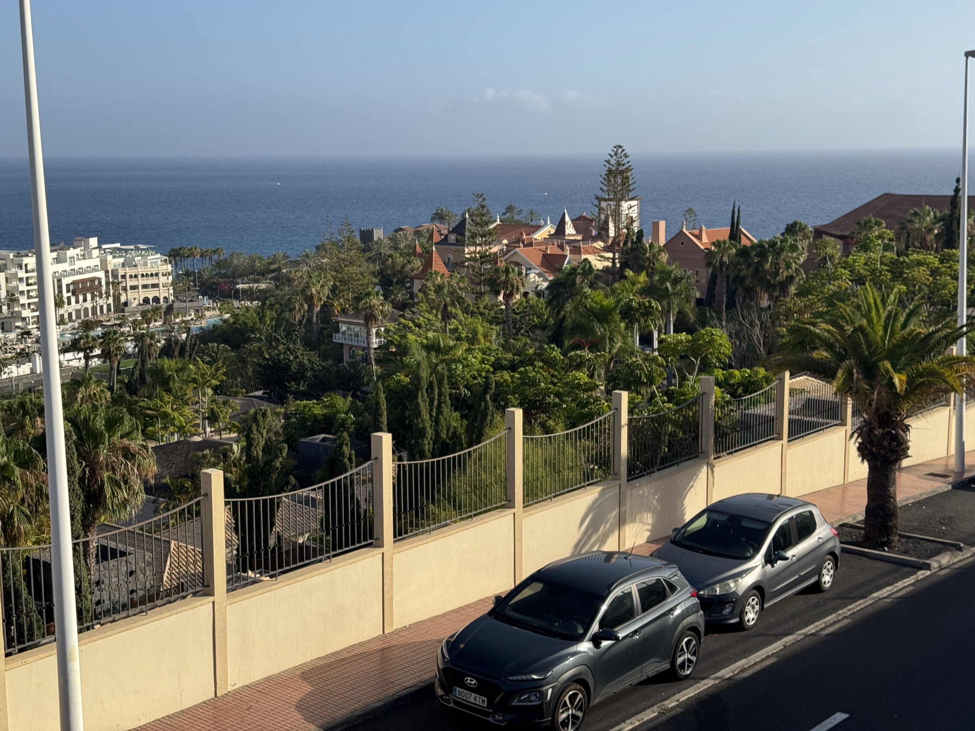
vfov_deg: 30.3
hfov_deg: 39.7
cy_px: 366
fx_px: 1352
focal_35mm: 48
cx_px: 488
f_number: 1.78
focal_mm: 6.76
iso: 64
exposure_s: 1/4310
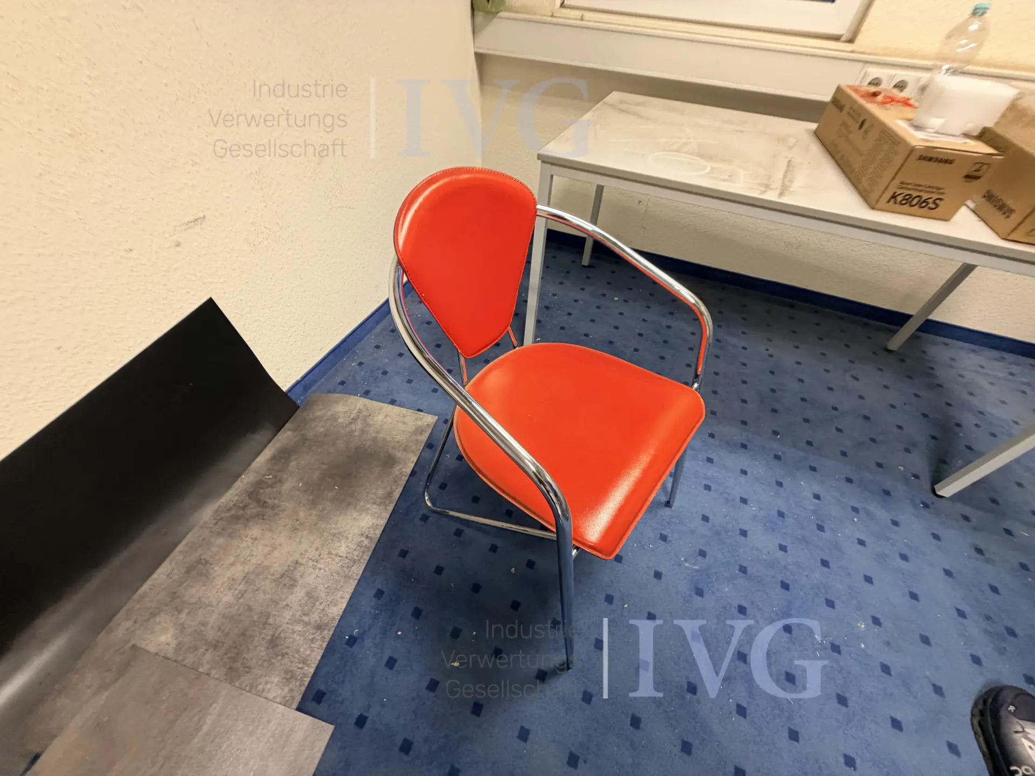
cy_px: 388
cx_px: 518
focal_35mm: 14
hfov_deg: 102.1
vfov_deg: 85.7
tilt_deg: -49.8
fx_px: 419
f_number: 2.2
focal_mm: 2.22
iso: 160
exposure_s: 1/50
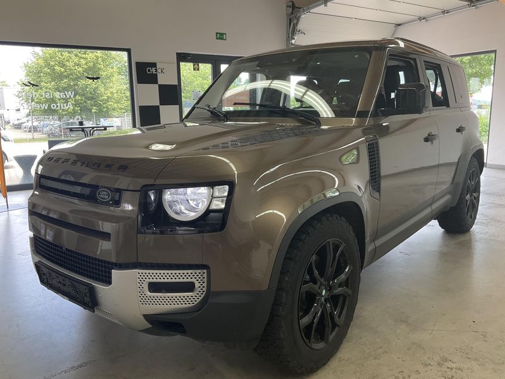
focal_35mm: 29
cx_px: 252
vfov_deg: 48.2
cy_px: 190
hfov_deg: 61.7
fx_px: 423
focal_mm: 3
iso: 64
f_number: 1.8
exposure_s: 1/84
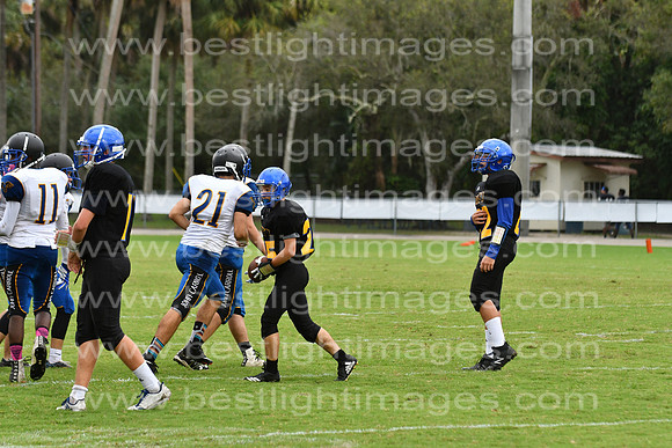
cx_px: 336
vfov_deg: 6.5
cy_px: 224
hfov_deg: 9.8
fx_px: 3921
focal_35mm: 210
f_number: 3.5
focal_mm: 140
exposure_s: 1/1600
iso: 800
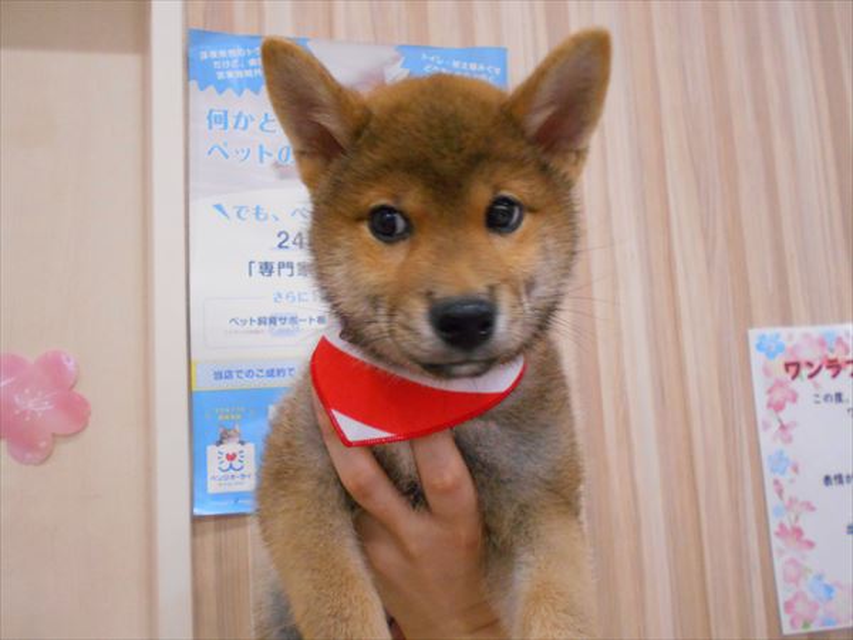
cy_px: 320
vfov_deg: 46.8
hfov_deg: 60.0
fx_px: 739
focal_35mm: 30
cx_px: 426
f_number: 3.4
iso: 800
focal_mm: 5.1
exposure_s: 1/80
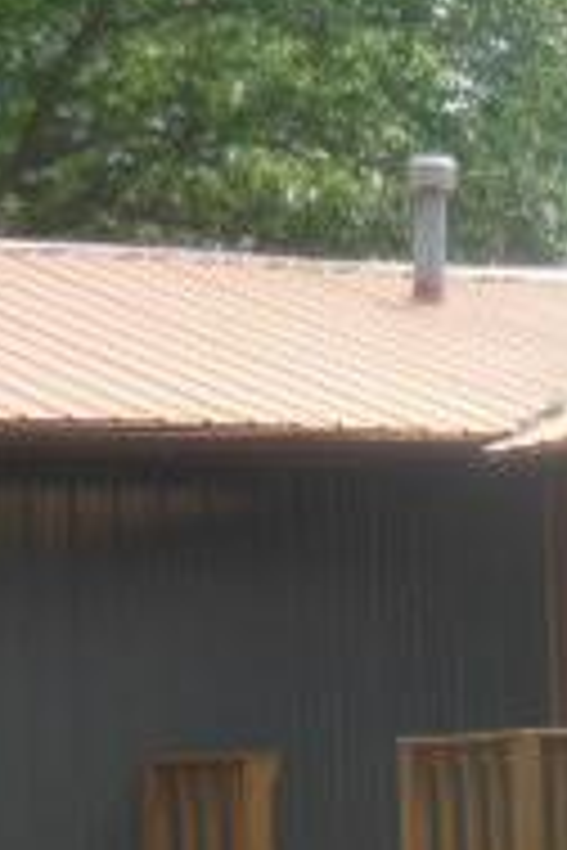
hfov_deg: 6.5
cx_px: 684
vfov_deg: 9.7
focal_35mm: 211
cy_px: 585
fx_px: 4984
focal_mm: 10.7
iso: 125
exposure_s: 1/320
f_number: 5
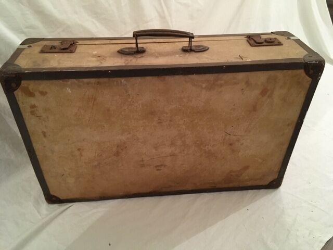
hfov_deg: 61.7
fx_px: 279
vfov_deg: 48.2
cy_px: 125
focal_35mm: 29
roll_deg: +1.1
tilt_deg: -37.2
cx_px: 166
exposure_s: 1/20
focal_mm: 4.15
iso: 200
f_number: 2.2
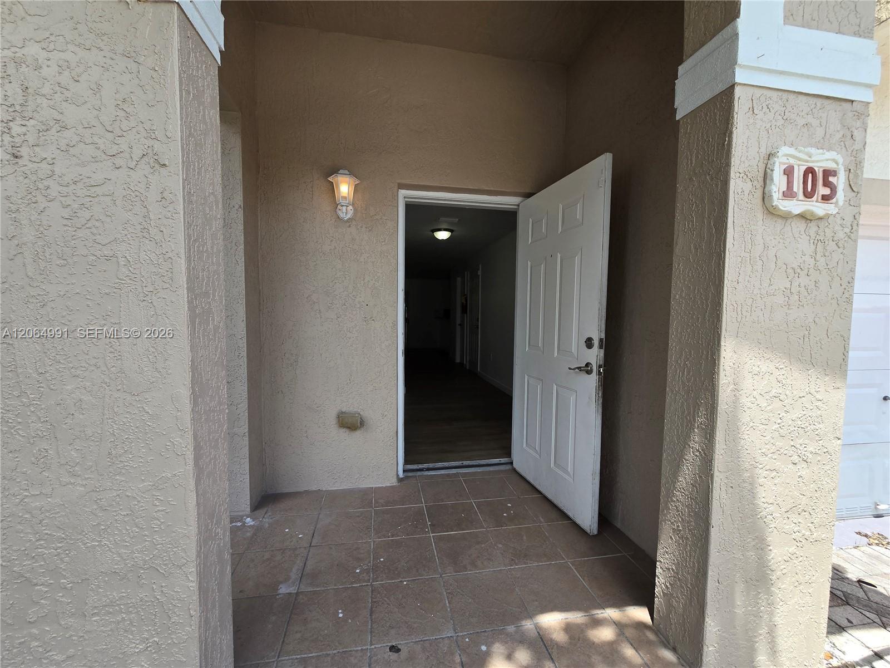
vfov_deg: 89.9
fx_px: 334
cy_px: 334
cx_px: 445
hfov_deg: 106.2
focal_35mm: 13
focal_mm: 2.2
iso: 50
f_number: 2.2
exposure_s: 1/709
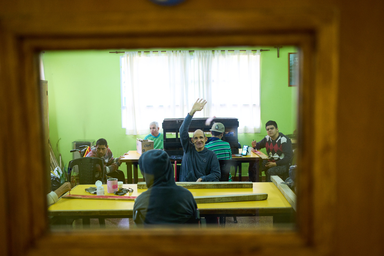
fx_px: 373
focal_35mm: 35
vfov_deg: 37.8
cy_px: 128
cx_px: 192
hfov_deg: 54.4
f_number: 1.4
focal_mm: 35
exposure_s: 1/250
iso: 1250
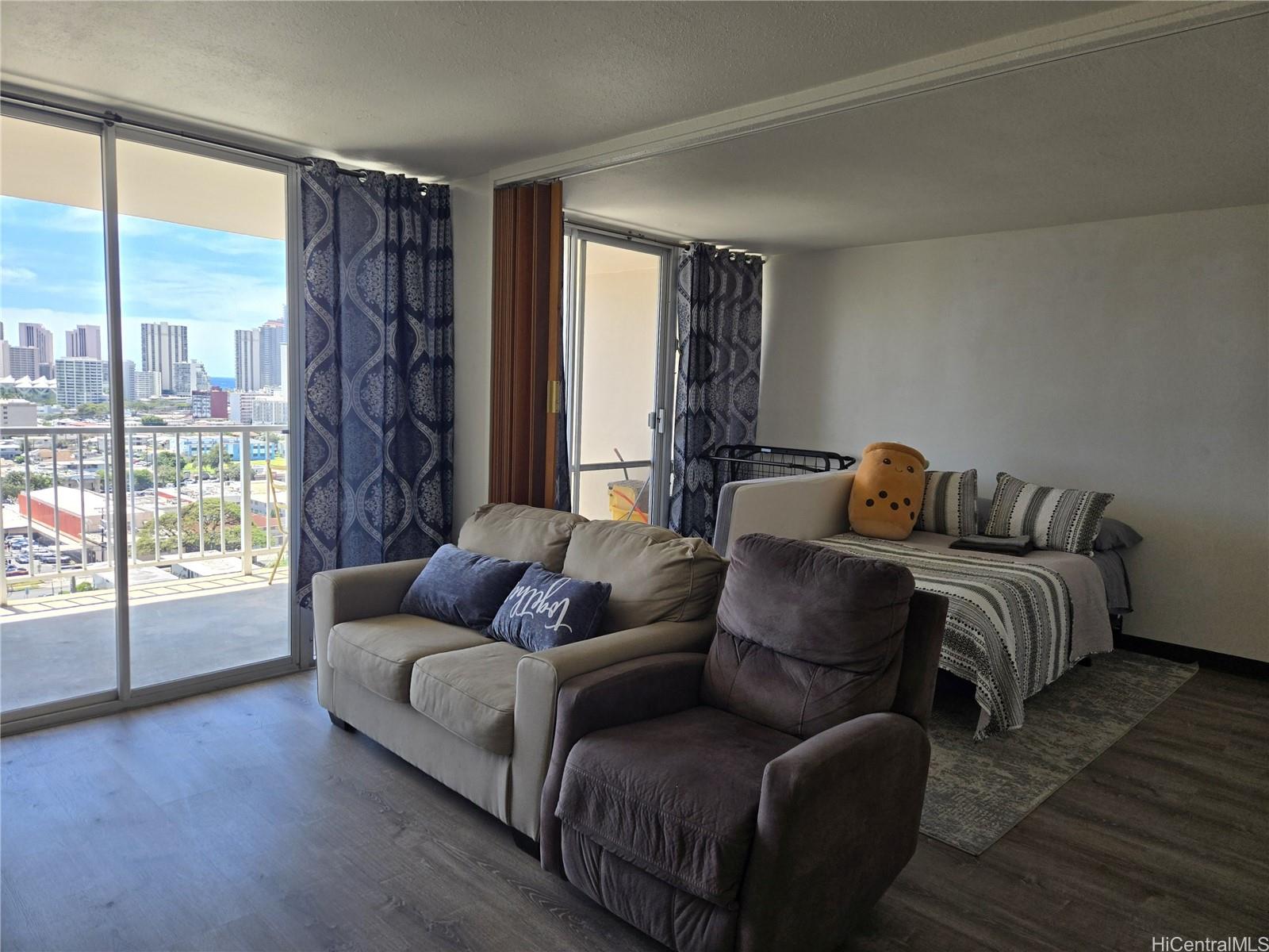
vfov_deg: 58.9
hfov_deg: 73.9
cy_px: 476
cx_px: 634
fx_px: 843
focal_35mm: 23
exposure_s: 1/754
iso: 80
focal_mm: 5.4
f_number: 1.8
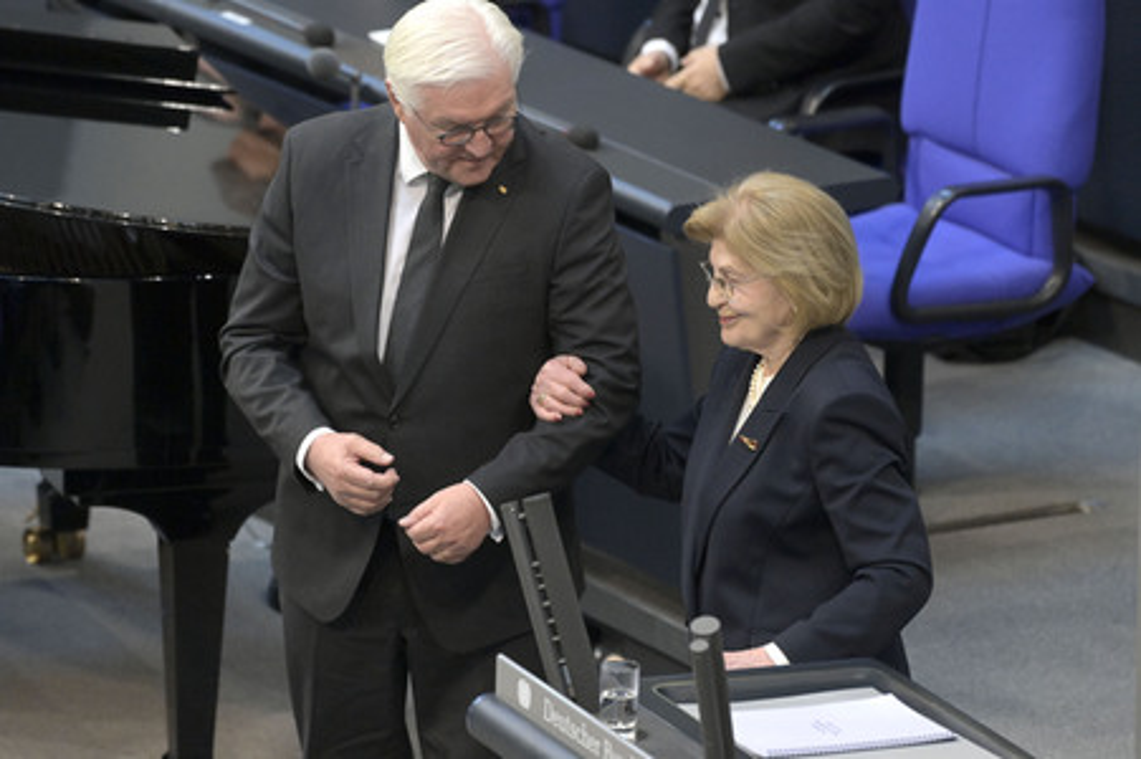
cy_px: 380
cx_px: 570
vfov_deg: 4.2
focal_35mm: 330
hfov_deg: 6.2
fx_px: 10451
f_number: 5.6
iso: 10000
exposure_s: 1/320
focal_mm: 330
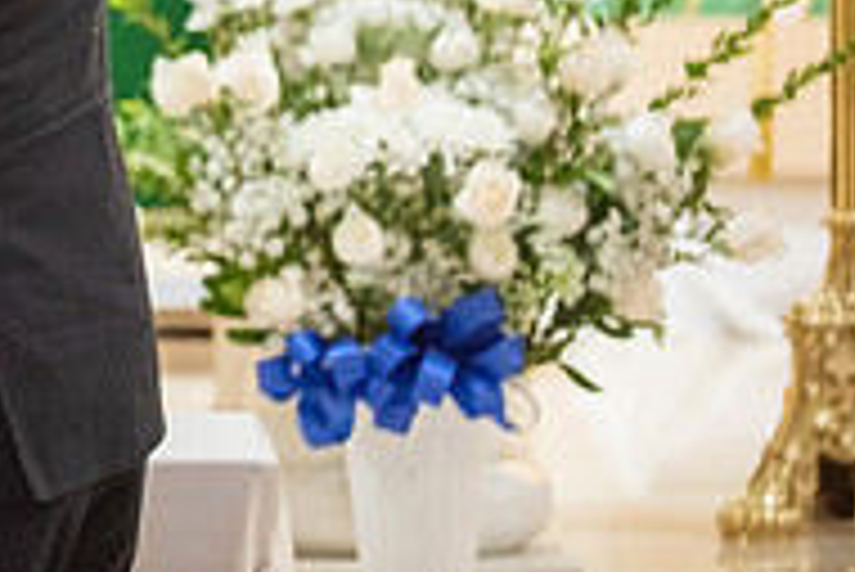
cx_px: -498
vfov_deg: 3.9
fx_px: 8295
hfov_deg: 5.8
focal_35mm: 349
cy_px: -259
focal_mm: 105
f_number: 2.8
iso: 2000
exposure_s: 1/160
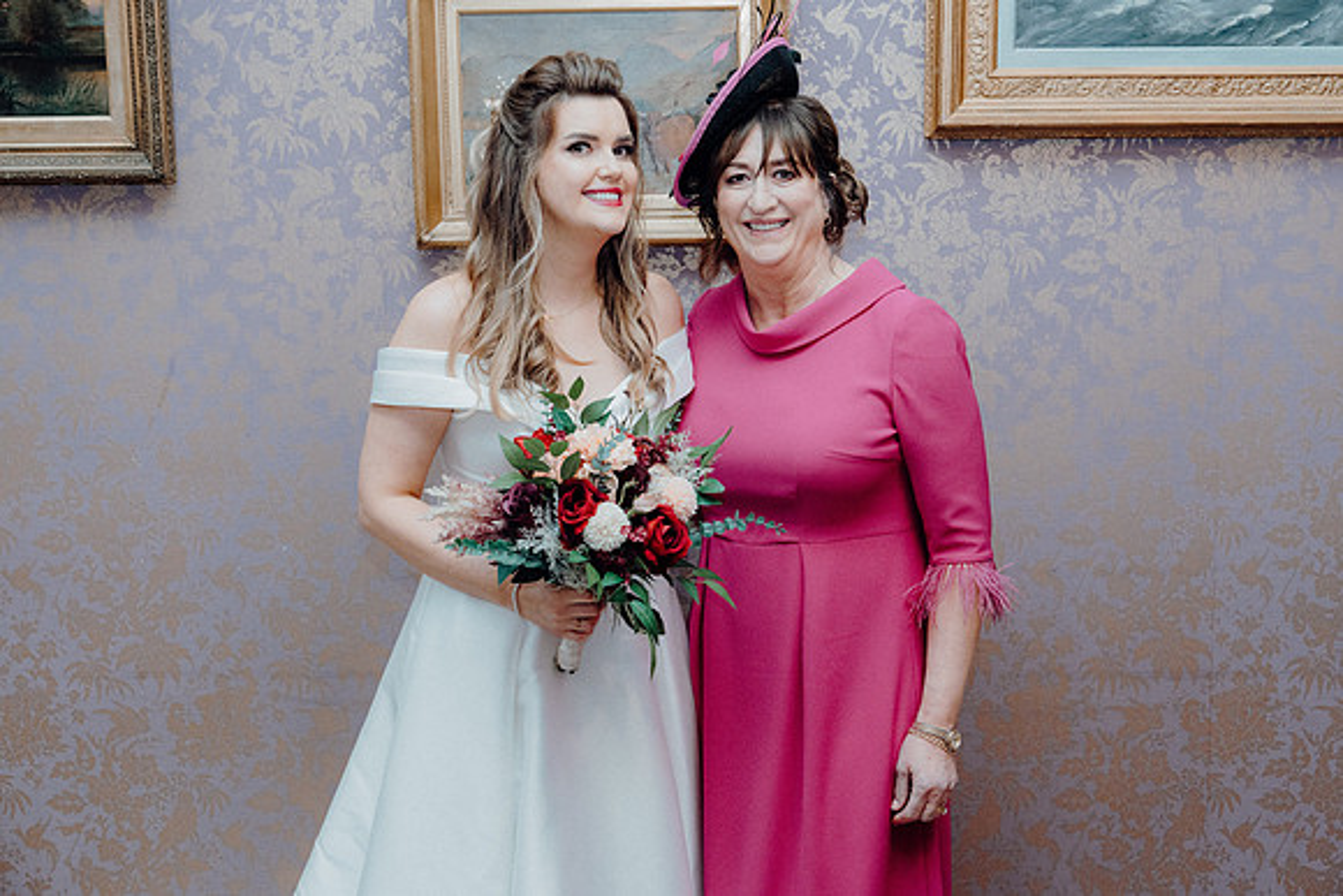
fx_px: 1940
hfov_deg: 38.2
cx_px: 672
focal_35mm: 52
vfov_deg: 26.0
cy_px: 448
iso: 2500
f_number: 5
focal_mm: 52
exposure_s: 1/160
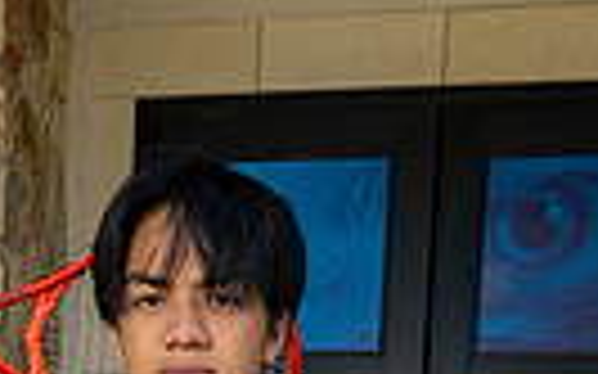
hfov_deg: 24.5
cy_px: 901
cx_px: 121
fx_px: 1352
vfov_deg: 12.4
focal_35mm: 83
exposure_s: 1/250
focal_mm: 24
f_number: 8
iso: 200
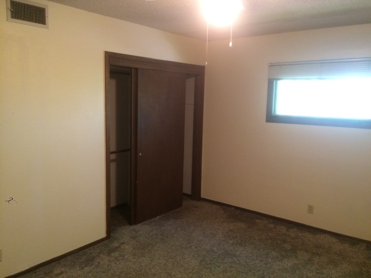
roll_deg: -1.1
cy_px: 139
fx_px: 311
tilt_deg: -7.4
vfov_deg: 48.2
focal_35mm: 29
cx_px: 186
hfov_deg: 61.7
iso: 320
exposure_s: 1/20
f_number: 2.2
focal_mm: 4.15
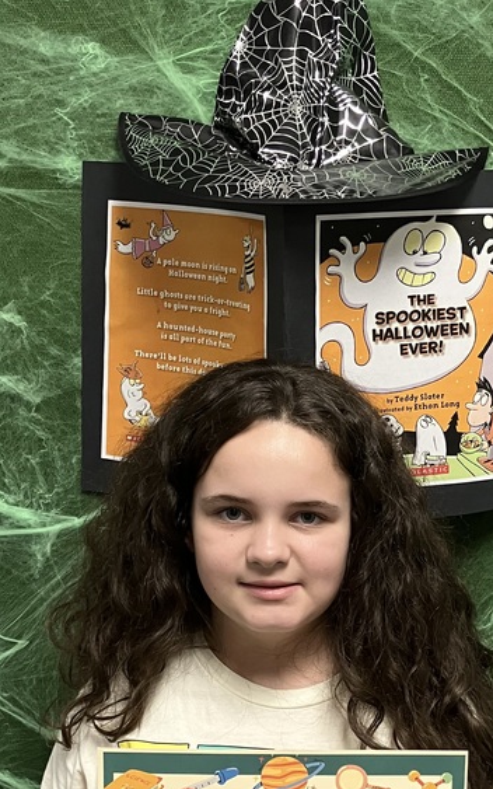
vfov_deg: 36.1
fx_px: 1161
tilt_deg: -16.2
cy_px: 645
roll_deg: -1.3
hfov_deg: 24.0
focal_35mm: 54
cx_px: 286
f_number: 1.8
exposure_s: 1/60
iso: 125
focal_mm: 3.99
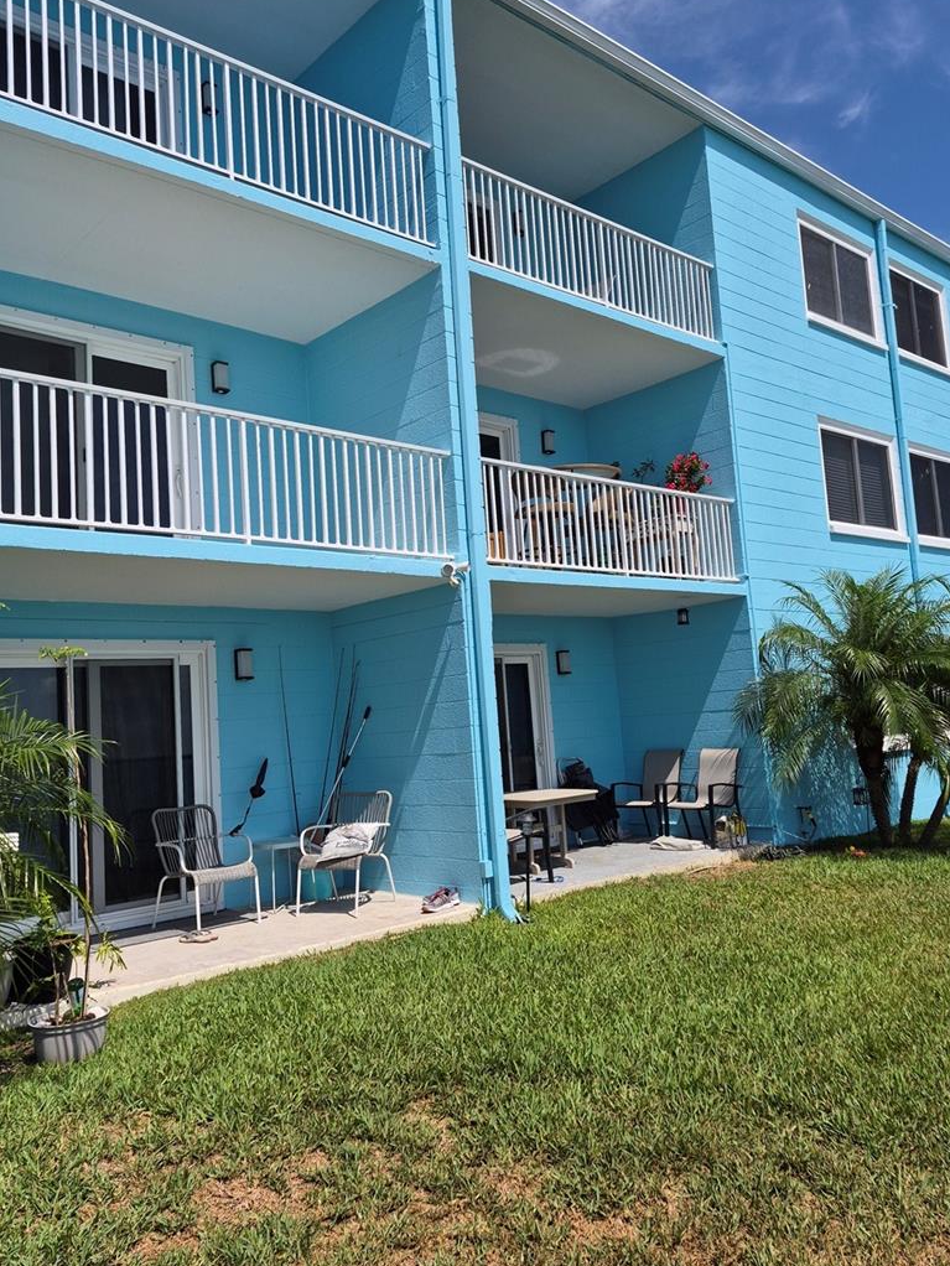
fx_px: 988
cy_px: 628
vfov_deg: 65.3
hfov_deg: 51.4
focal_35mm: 27
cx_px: 477
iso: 64
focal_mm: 5.4
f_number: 1.8
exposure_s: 1/7696
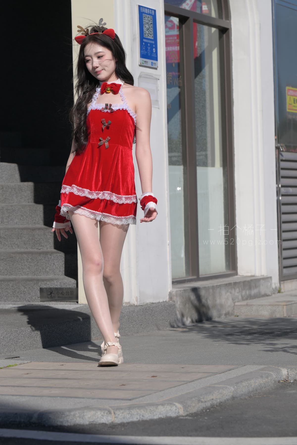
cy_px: 222
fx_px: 1423
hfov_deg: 11.9
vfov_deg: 17.8
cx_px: 148
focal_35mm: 115
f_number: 6.3
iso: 220
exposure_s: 1/1600
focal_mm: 115
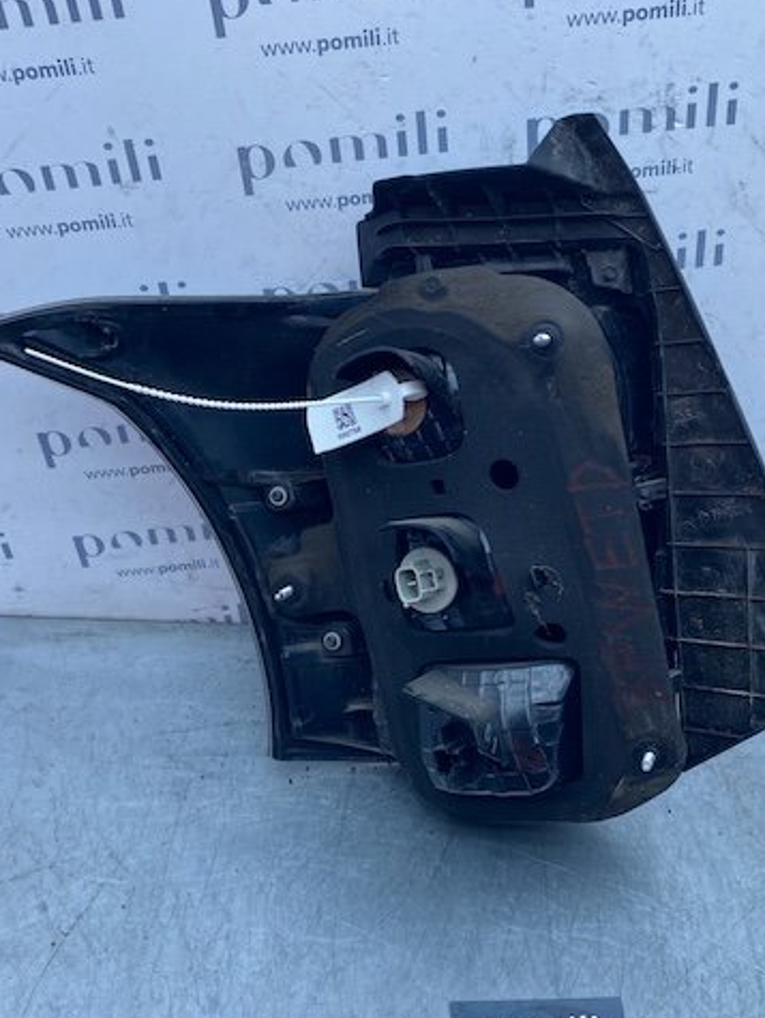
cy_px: 534
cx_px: 426
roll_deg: -6.8
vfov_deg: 52.6
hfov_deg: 40.7
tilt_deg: -37.0
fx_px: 1030
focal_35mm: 35
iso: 32
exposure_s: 1/757
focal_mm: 4.25
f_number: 1.8
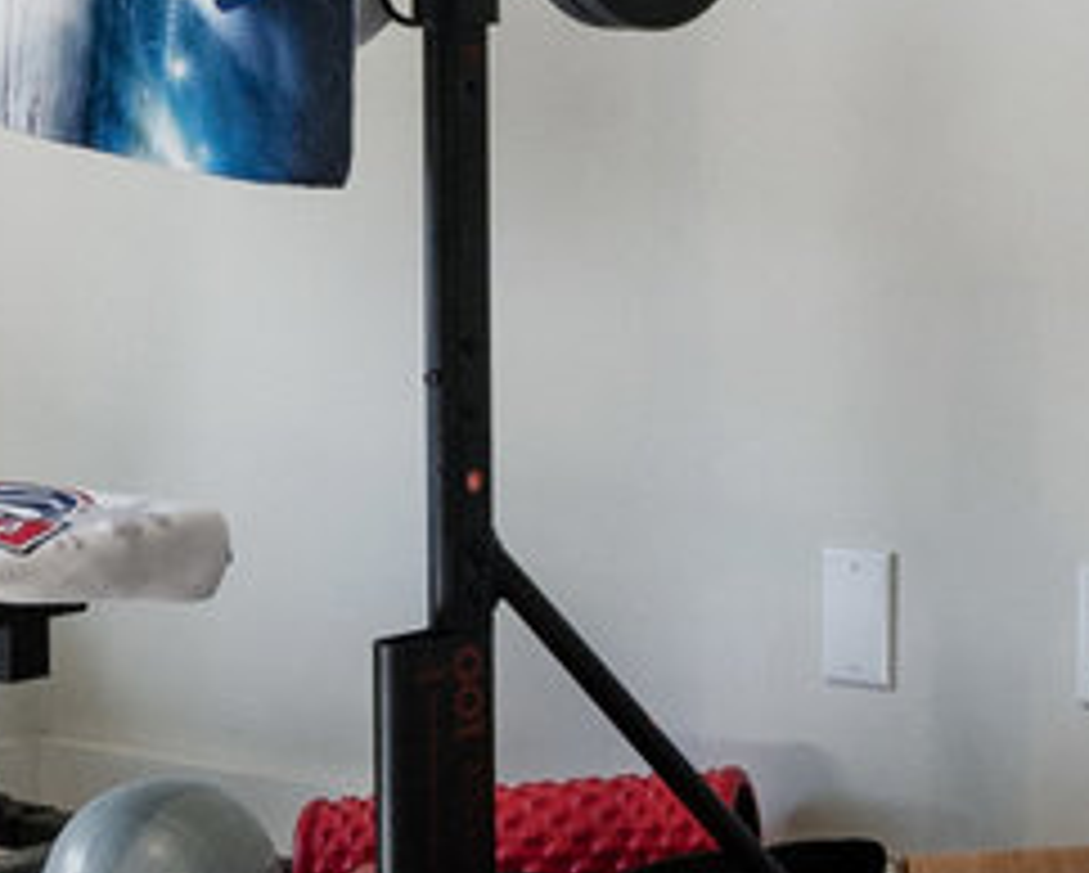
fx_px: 4125
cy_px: -20
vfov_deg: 11.9
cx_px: 832
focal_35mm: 128
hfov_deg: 15.0
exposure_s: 1/50
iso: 400
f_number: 11
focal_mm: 16.5
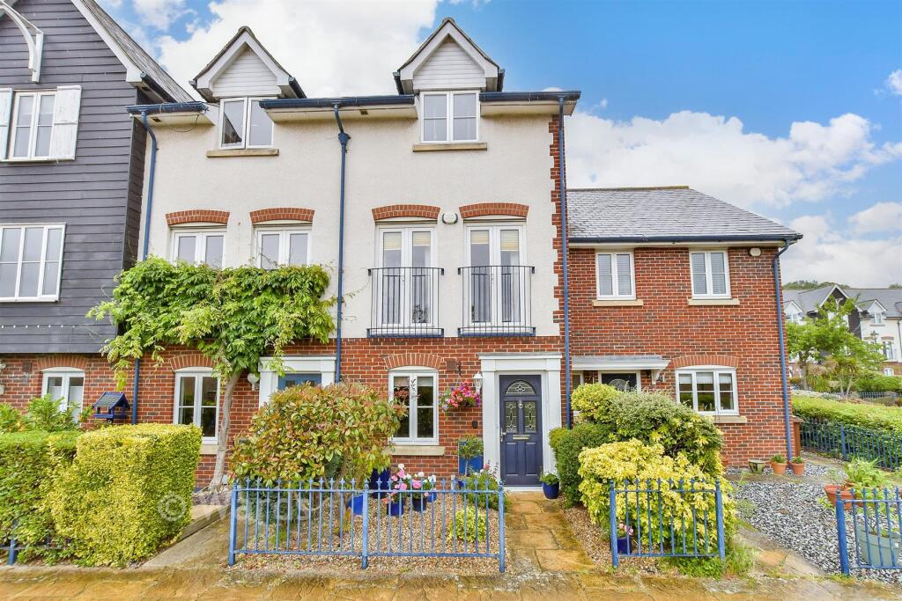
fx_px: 376
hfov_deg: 100.4
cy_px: 300
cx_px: 451
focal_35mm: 15
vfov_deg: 77.3
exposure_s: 1/320
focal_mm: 10
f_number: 9
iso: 500
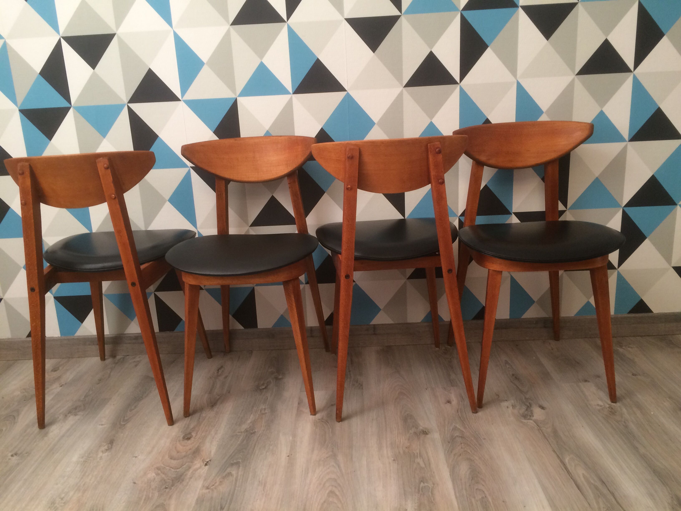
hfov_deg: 61.7
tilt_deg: -17.9
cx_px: 340
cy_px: 256
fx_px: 571
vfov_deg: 48.2
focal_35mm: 29
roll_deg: +1.9
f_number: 2.2
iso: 80
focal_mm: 4.15
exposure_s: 1/33
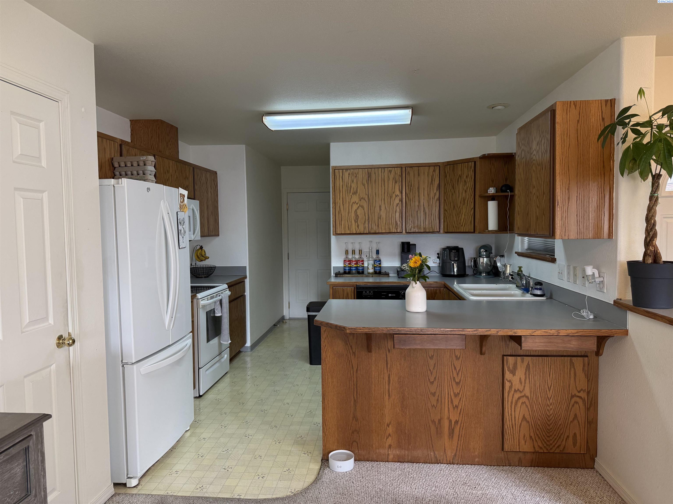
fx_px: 467
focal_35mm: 24
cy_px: 252
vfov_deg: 56.8
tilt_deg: -2.4
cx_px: 336
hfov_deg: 71.6
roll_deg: +1.6
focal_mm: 6.76
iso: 200
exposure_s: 1/120
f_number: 1.78
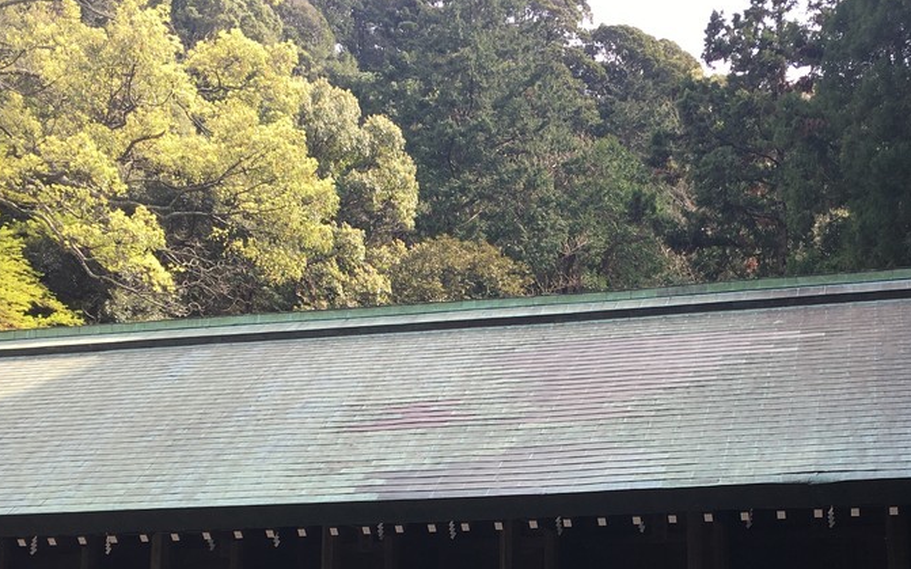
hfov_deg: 36.4
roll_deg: +0.8
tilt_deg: +10.2
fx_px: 1365
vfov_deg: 23.1
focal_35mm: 55
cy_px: 486
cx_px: 623
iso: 25
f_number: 2.2
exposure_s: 1/248
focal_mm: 4.15
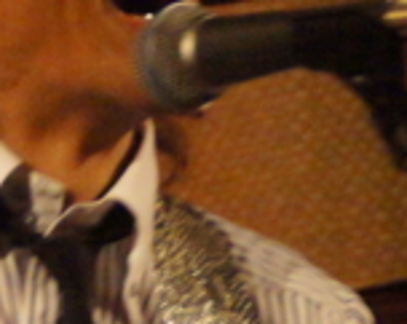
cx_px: 32
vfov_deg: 2.4
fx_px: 7580
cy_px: 458
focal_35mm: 630
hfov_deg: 3.1
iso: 6400
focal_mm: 85
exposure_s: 1/40
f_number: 5.6
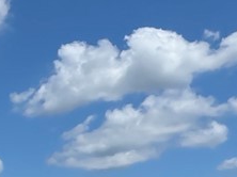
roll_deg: +0.8
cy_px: 280
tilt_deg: -1.1
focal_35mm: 101
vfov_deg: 13.6
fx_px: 691
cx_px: -165
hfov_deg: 16.8
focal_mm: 2.22
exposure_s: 1/3906
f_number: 2.2
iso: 50
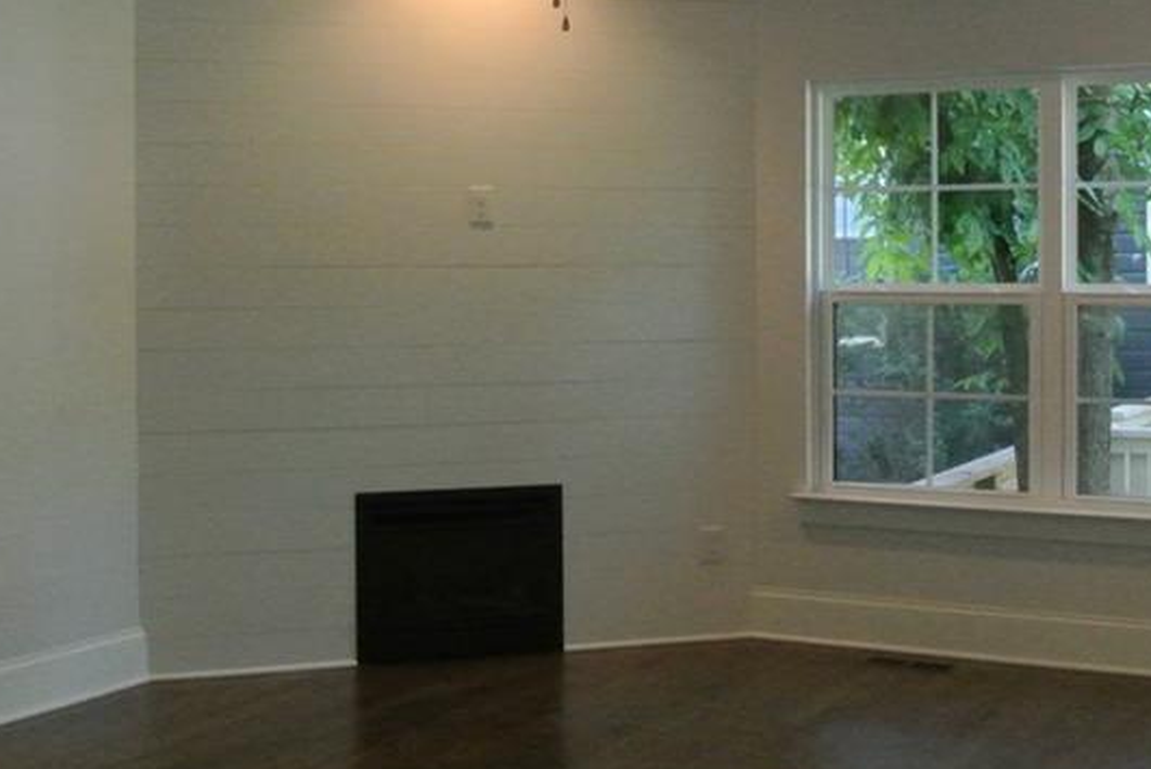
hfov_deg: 36.7
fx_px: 1728
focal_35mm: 54
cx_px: 694
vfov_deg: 25.0
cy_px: 284
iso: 3200
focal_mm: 10.7
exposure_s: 1/60
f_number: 3.5
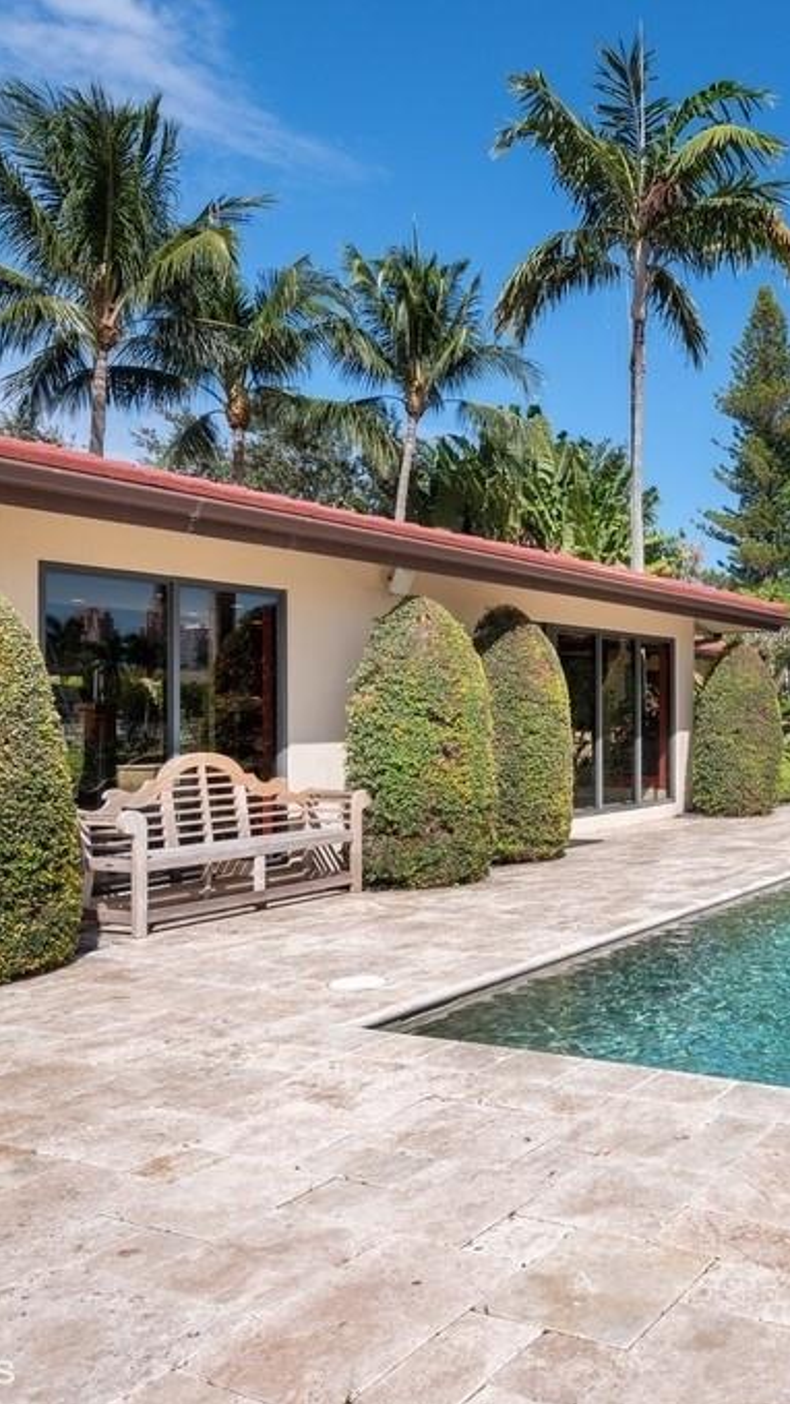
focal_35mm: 30
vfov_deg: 64.3
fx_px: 1117
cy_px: 704
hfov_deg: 35.2
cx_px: 792
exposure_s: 1/800
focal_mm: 19
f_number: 8
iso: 250
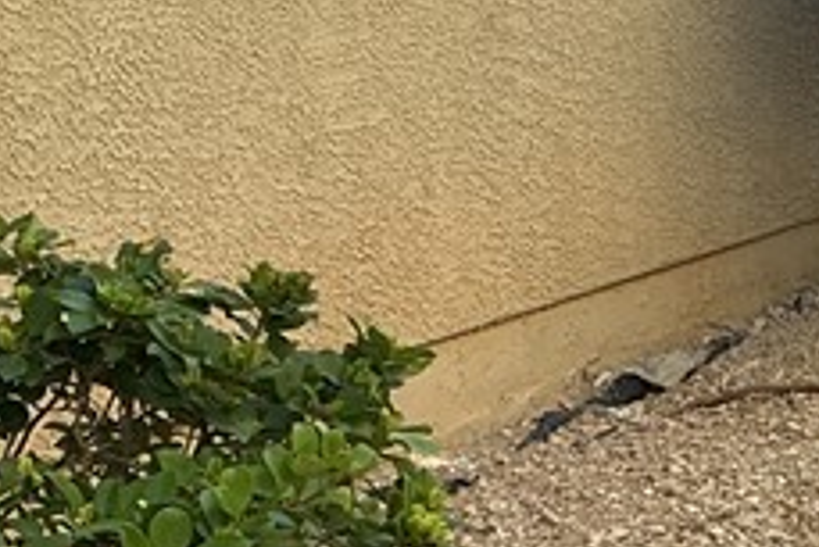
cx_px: 1613
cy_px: 329
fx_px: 3073
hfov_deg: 13.2
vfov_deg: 10.2
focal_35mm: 135
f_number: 1.8
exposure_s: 1/208
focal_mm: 3
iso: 25
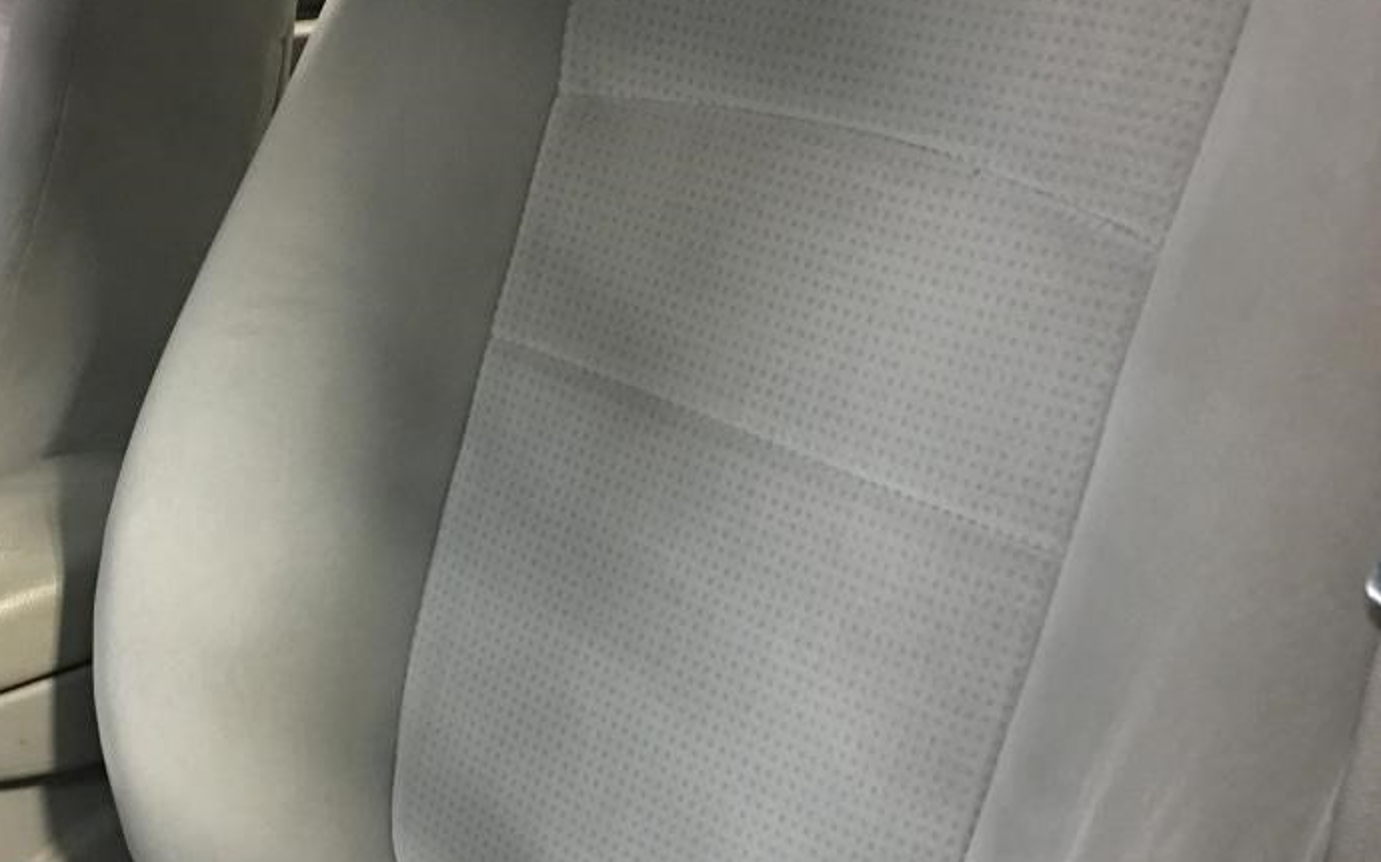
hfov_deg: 35.5
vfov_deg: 22.6
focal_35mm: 57
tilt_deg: -25.6
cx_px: 532
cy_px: 626
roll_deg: +4.3
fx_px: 2145
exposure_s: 1/8
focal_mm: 4.15
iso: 80
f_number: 2.2
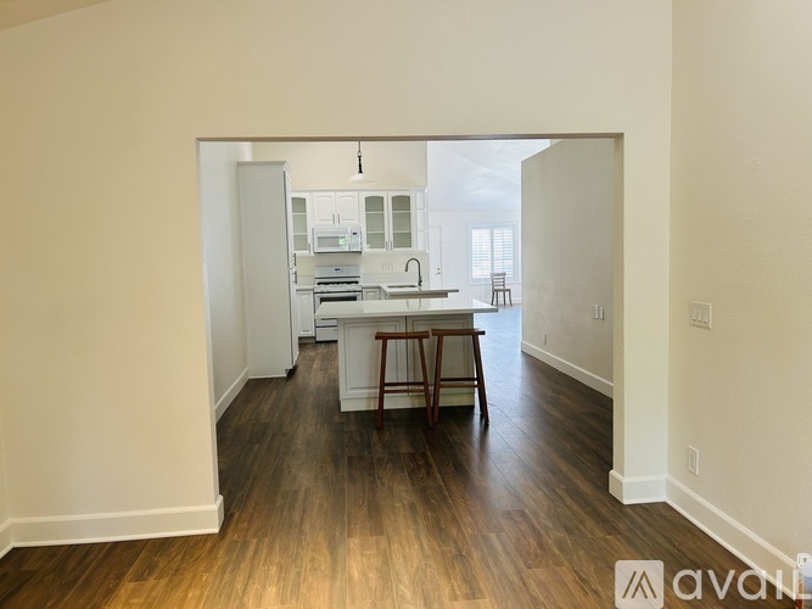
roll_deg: +1.8
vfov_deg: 53.0
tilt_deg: -4.3
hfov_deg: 67.3
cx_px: 406
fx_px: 610
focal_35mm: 26
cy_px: 304
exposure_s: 1/120
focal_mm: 5.7
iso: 64
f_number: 1.5
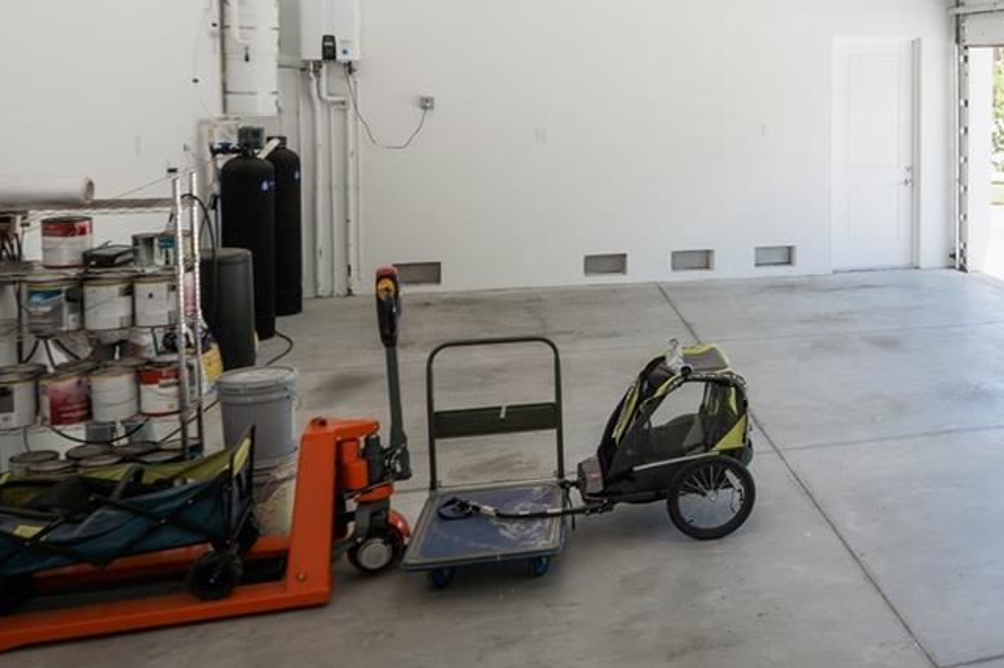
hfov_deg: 40.0
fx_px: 1115
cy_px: 157
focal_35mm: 40
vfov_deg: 32.6
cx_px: 1087
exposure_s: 1/200
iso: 100
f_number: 4.5
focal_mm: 16
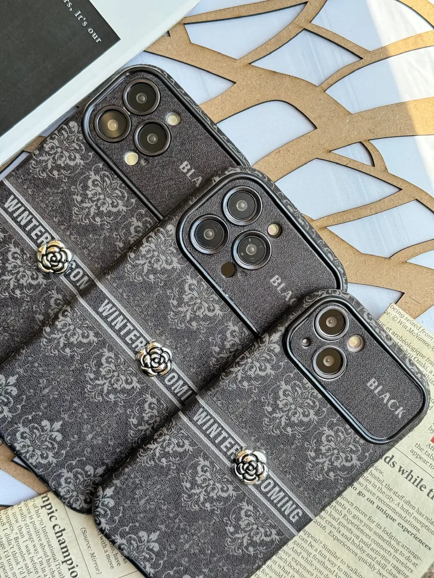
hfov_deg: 30.3
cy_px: 289
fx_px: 802
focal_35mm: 48
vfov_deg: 39.7
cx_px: 217
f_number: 1.78
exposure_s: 1/362
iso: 64
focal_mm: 6.76
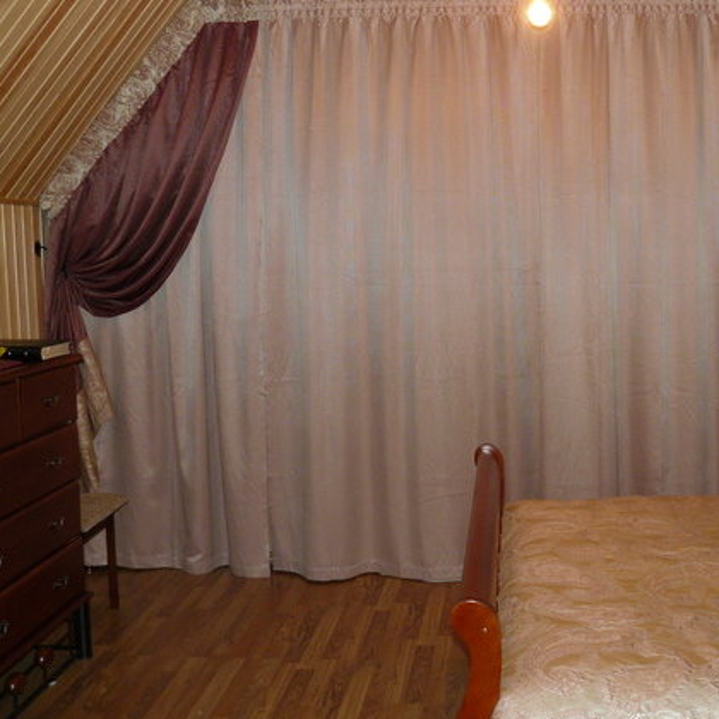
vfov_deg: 36.0
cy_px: 330
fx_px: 1104
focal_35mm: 47
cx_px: 529
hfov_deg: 35.4
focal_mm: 6
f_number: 2.8
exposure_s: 1/30
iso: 160
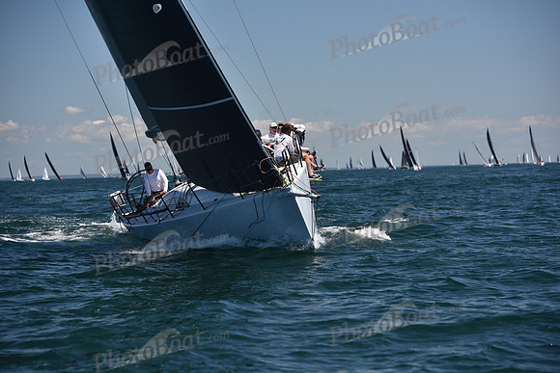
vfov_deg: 9.8
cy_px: 186
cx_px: 280
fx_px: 2178
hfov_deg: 14.7
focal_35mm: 140
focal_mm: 140
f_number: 5.6
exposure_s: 1/800
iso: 250
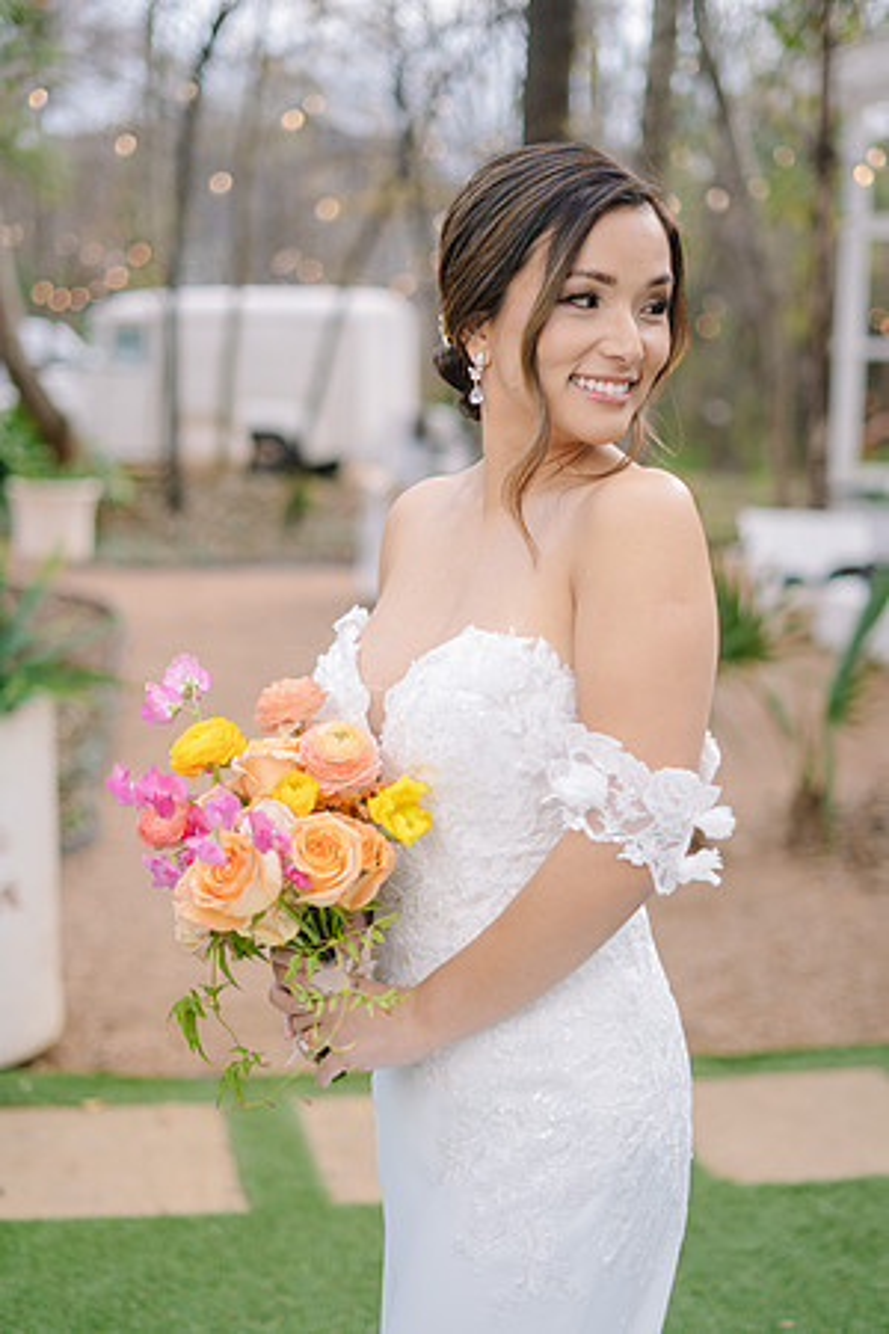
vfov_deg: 39.6
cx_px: 444
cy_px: 667
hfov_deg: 27.0
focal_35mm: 50
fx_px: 1852
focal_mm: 50
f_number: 2
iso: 50
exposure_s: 1/200
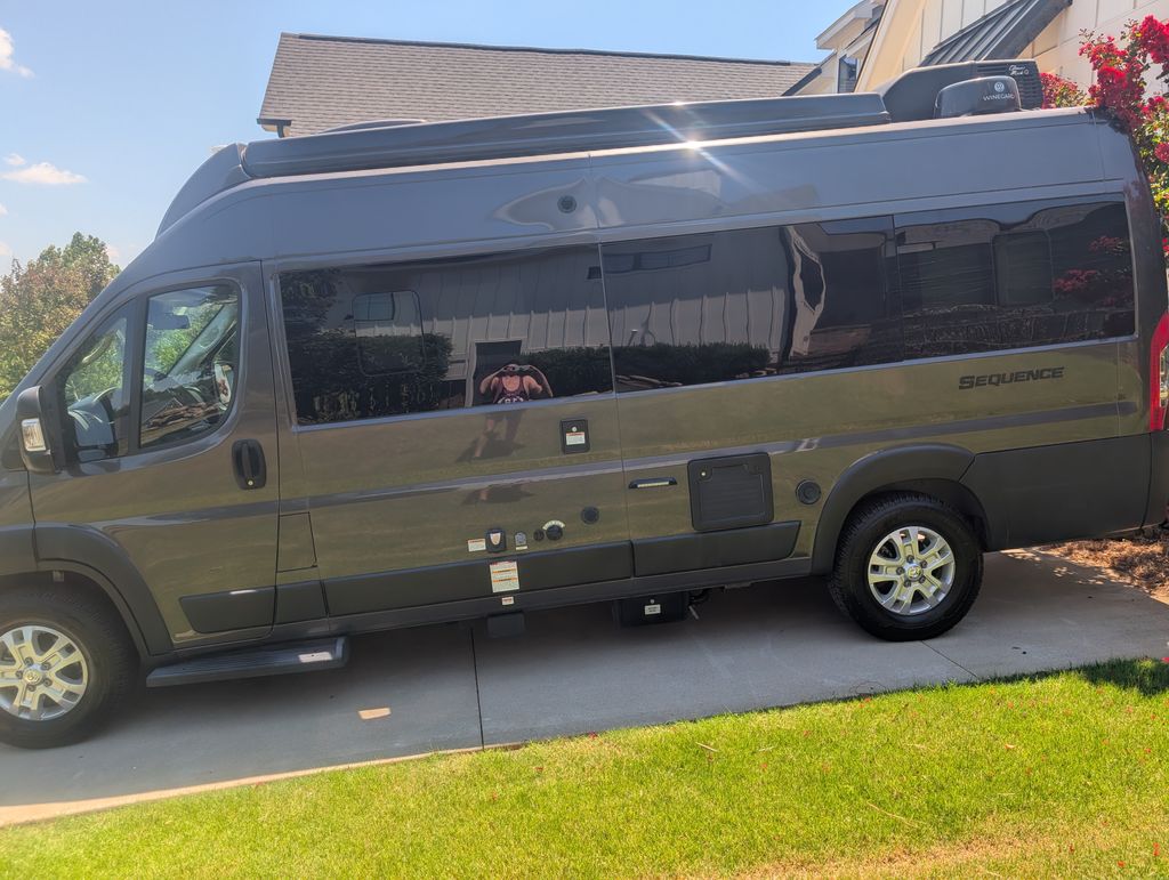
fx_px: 812
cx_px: 584
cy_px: 440
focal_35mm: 24
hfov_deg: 71.5
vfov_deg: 56.9
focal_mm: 6.9
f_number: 1.68
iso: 22
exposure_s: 1/628
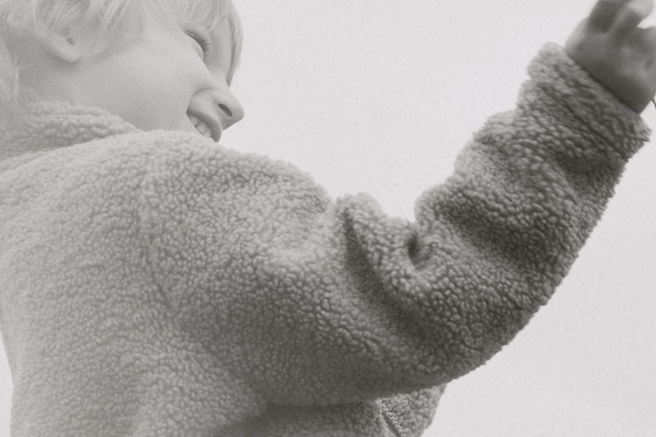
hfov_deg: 11.8
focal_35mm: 158
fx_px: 2879
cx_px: 1251
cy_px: 633
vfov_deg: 8.5
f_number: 2
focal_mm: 35
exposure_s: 1/320
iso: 100
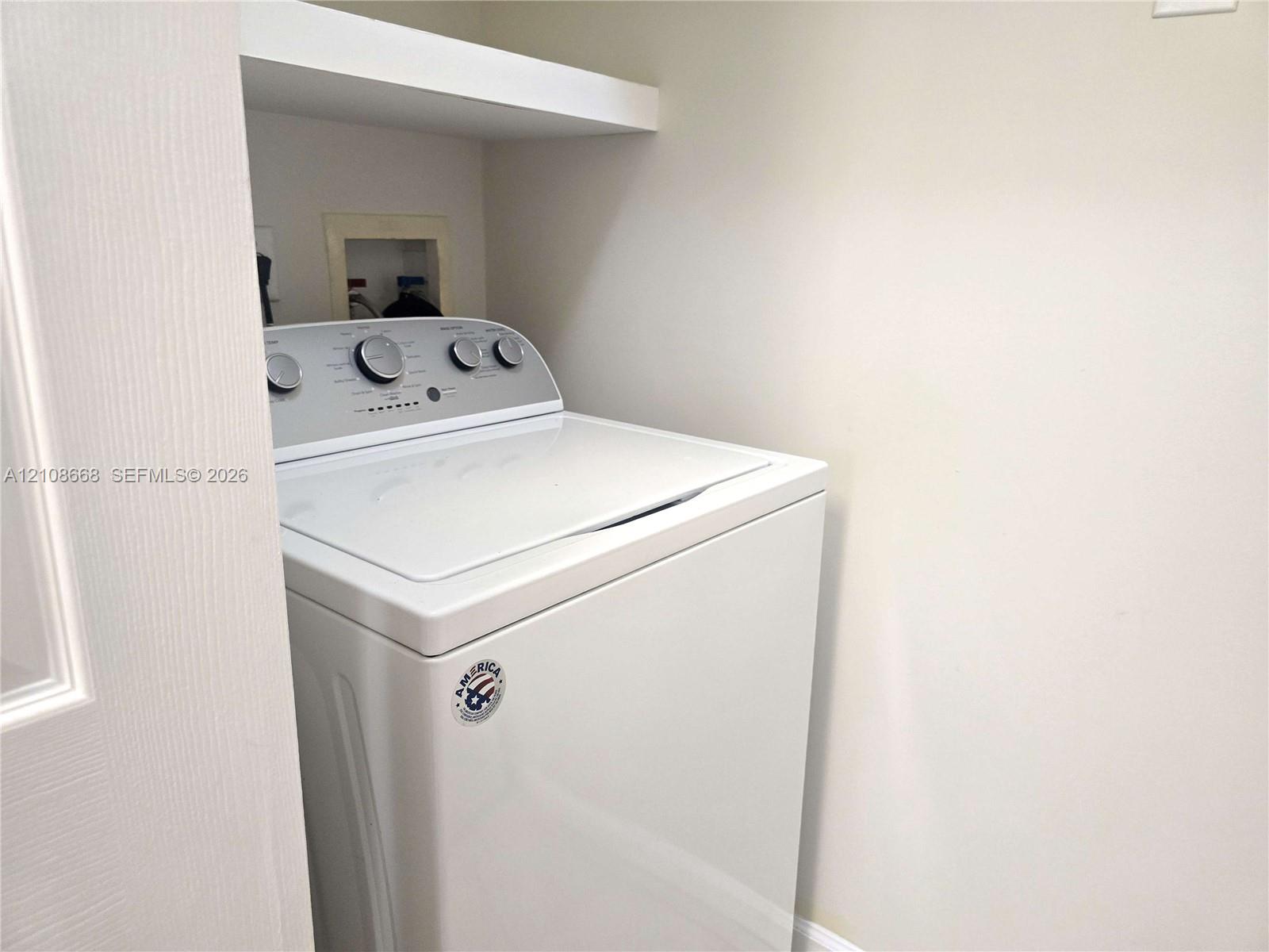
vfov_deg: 58.9
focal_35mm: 23
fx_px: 843
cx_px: 634
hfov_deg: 73.9
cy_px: 476
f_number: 1.7
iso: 640
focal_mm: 6.3
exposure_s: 1/120
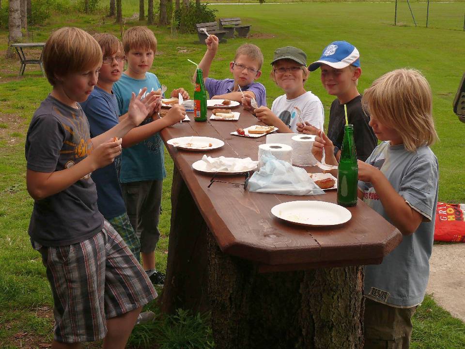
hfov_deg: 40.4
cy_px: 174
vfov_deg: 30.9
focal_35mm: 47
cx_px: 232
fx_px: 631
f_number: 4.5
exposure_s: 1/250
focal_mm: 10
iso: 100
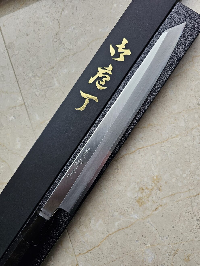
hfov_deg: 58.9
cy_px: 133
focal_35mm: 23
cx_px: 100
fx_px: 177
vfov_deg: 73.9
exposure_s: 1/120
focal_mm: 6.3
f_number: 1.7
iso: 80
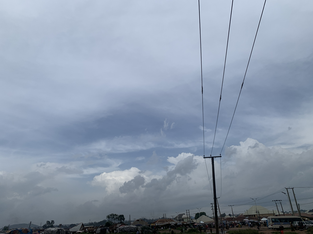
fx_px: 235
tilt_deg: +24.5
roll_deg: +4.2
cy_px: 117
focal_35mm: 26
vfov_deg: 53.1
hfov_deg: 67.3
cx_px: 156
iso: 25
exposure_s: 1/3289
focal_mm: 4.25
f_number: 1.8
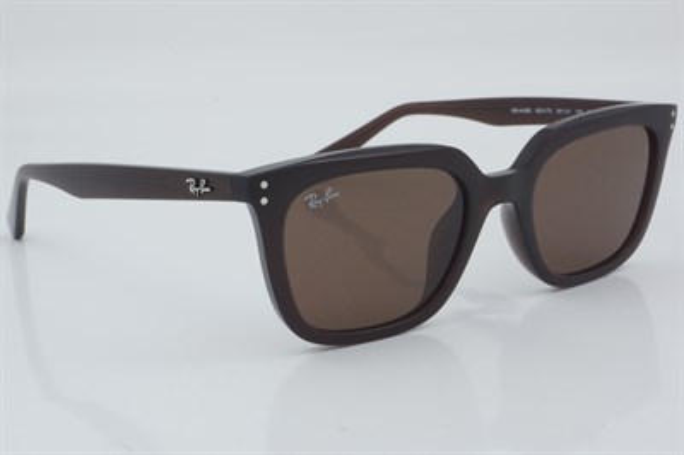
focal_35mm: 75
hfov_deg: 27.0
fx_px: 1424
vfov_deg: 18.2
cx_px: 342
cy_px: 228
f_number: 29
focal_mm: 50
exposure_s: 1/4
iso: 100
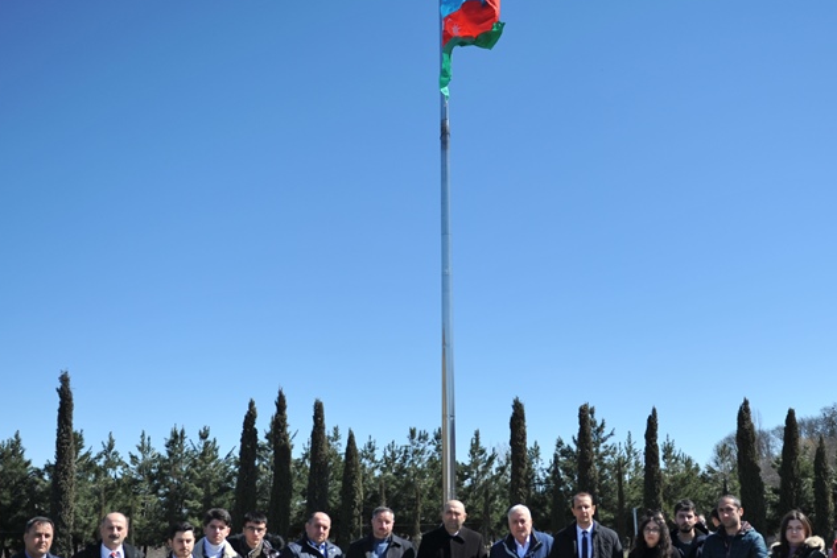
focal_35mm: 50
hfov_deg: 39.4
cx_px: 508
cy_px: 345
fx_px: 1163
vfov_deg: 26.9
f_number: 2.8
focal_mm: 31
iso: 400
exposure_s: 1/8000
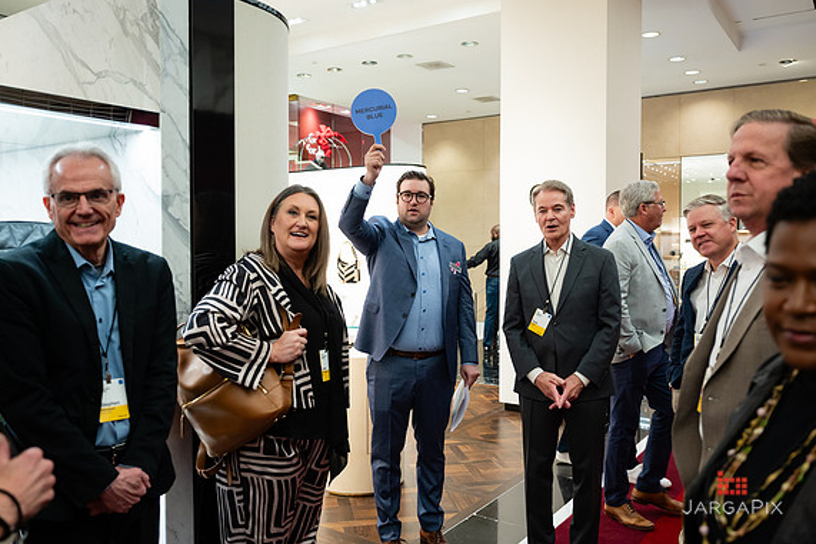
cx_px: 404
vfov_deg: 43.6
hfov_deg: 61.9
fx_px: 680
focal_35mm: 30
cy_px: 270
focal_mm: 29.5
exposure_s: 1/160
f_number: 3.2
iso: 1250
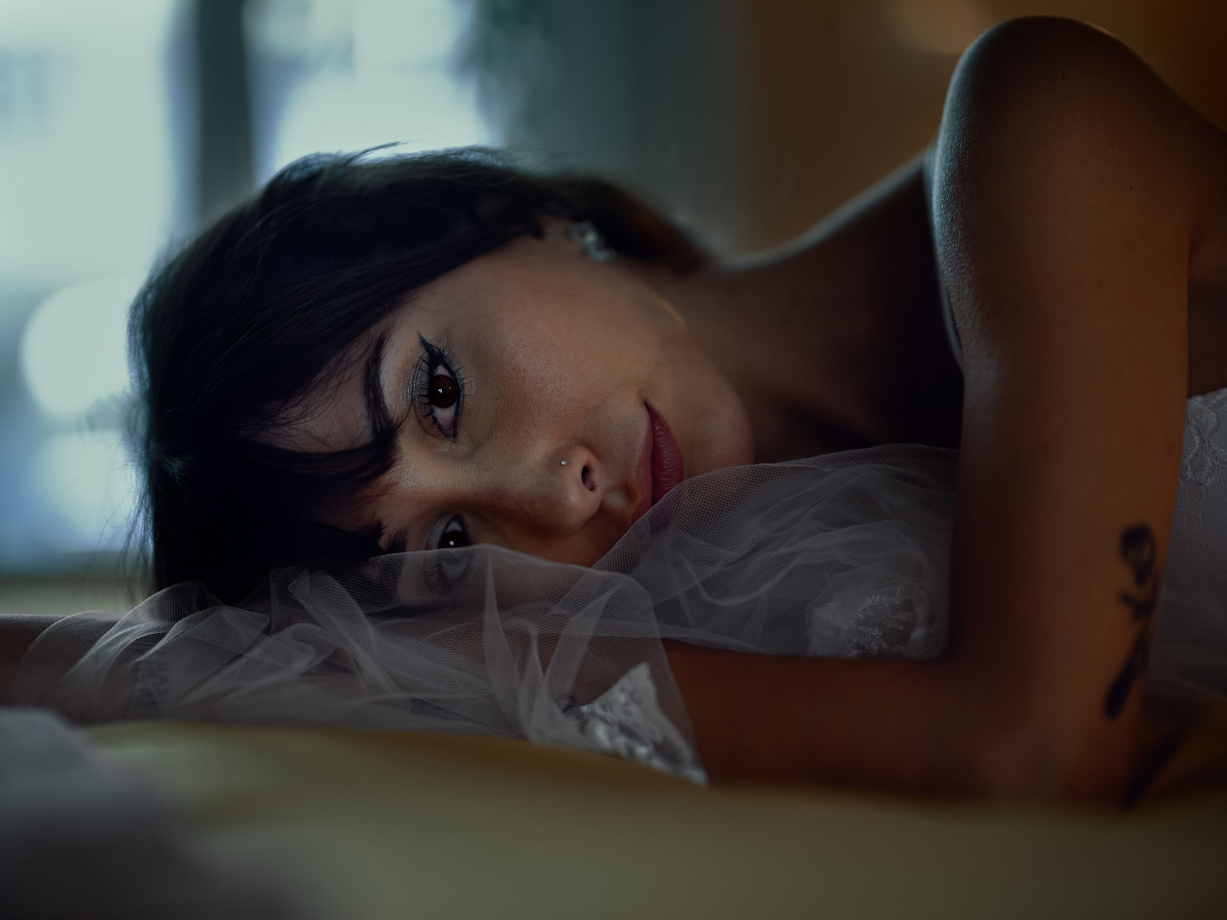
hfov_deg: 29.0
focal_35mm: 67
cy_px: 460
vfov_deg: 21.9
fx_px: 2375
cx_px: 614
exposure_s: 1/200
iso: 320
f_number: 1.4
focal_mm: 85
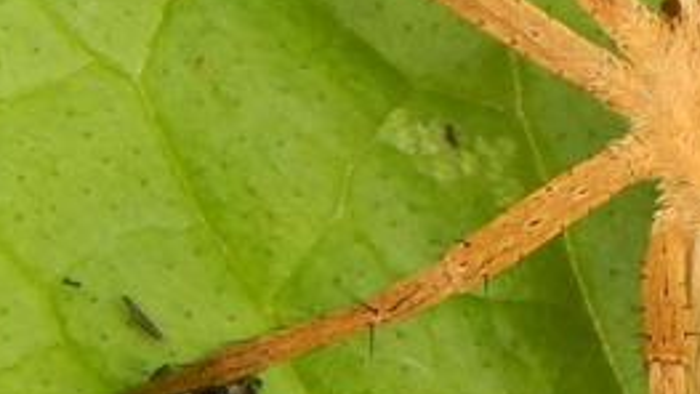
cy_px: 91
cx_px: 723
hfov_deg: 3.8
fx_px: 10507
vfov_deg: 2.1
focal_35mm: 566
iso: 125
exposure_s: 1/40
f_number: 5.1
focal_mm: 28.7
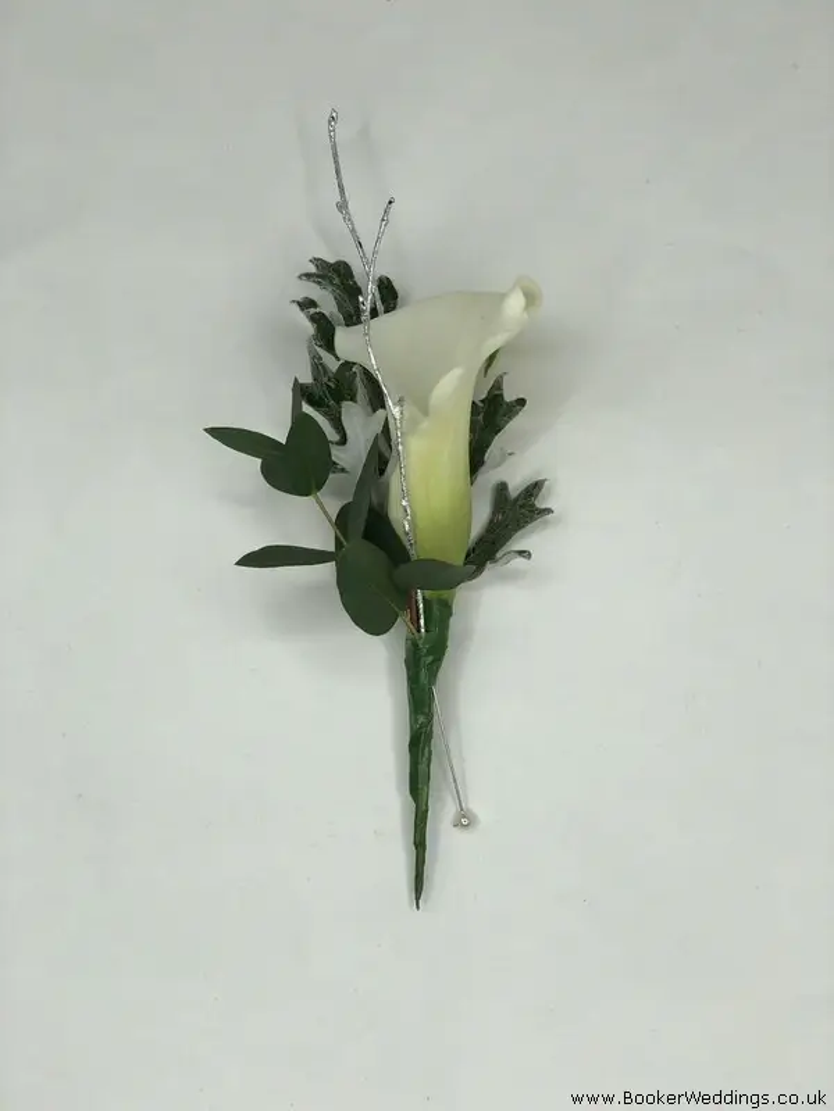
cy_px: 556
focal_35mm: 52
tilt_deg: -65.0
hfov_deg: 28.0
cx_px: 417
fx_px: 1670
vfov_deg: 36.8
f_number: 2.4
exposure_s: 1/189
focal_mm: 6
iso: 16
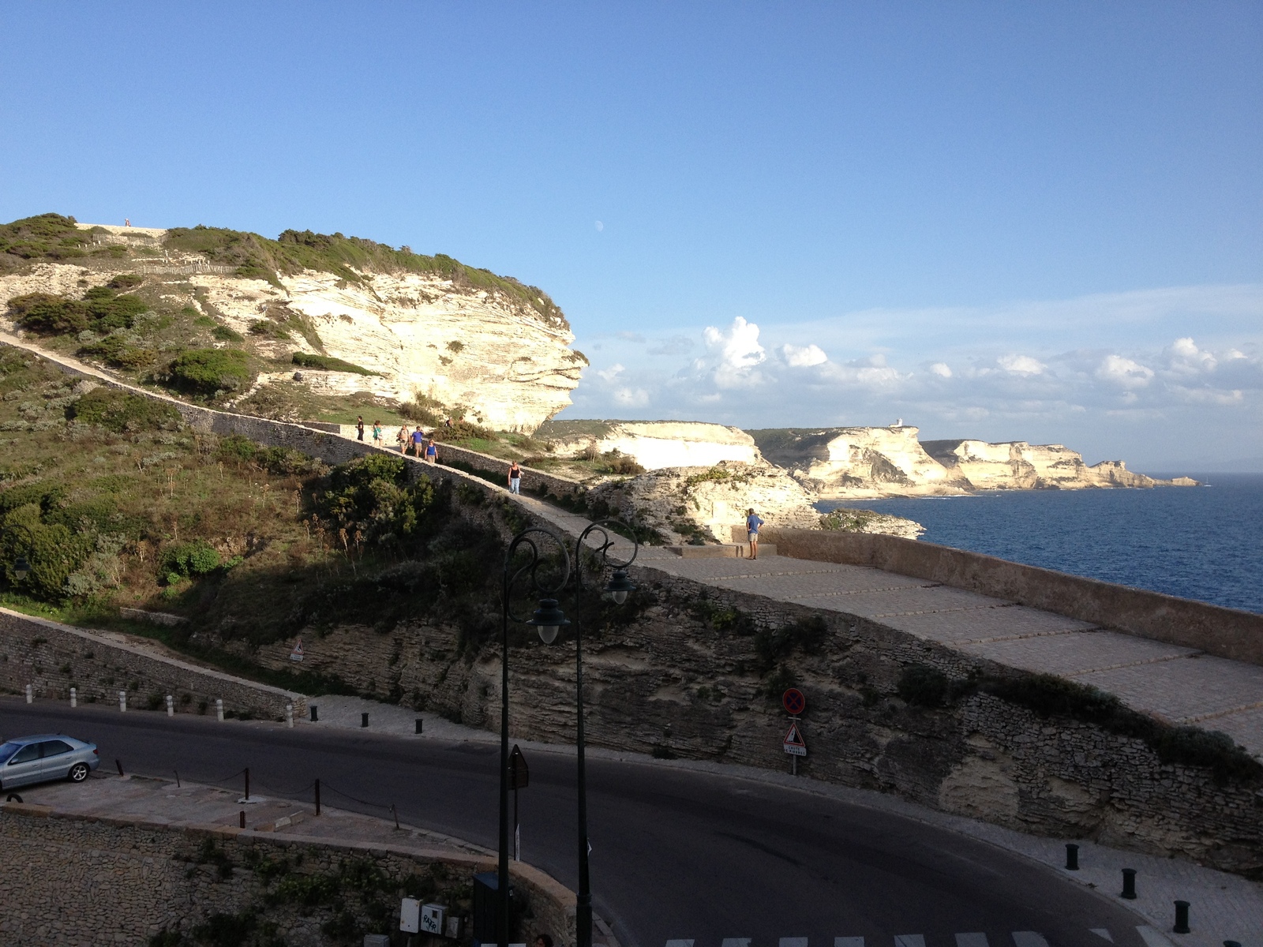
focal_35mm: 35
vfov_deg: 40.7
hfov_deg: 52.6
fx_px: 1277
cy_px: 474
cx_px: 632
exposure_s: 1/1022
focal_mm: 4.28
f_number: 2.4
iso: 64
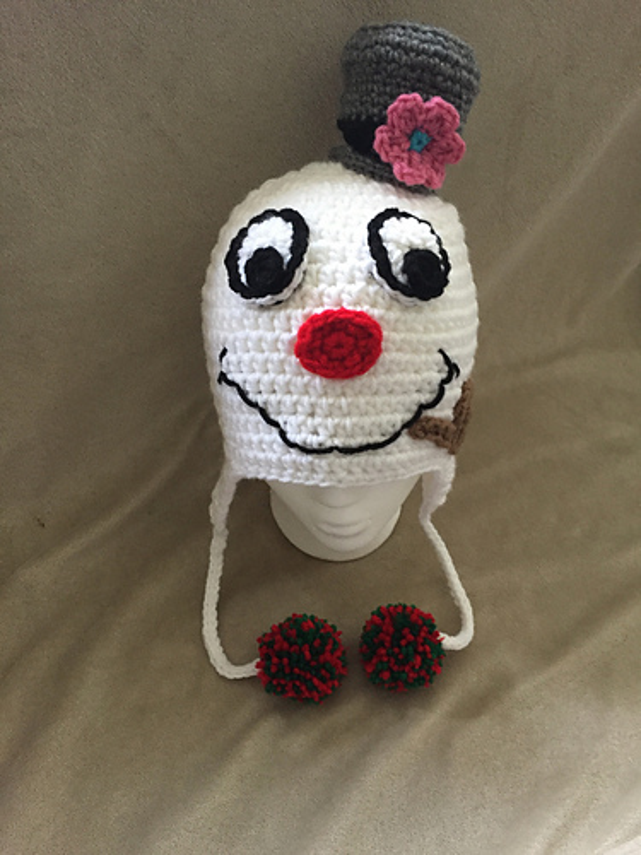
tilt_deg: -50.2
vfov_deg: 61.7
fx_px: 716
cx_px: 320
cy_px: 428
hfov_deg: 48.2
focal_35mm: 29
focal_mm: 4.15
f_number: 2.2
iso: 250
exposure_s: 1/20
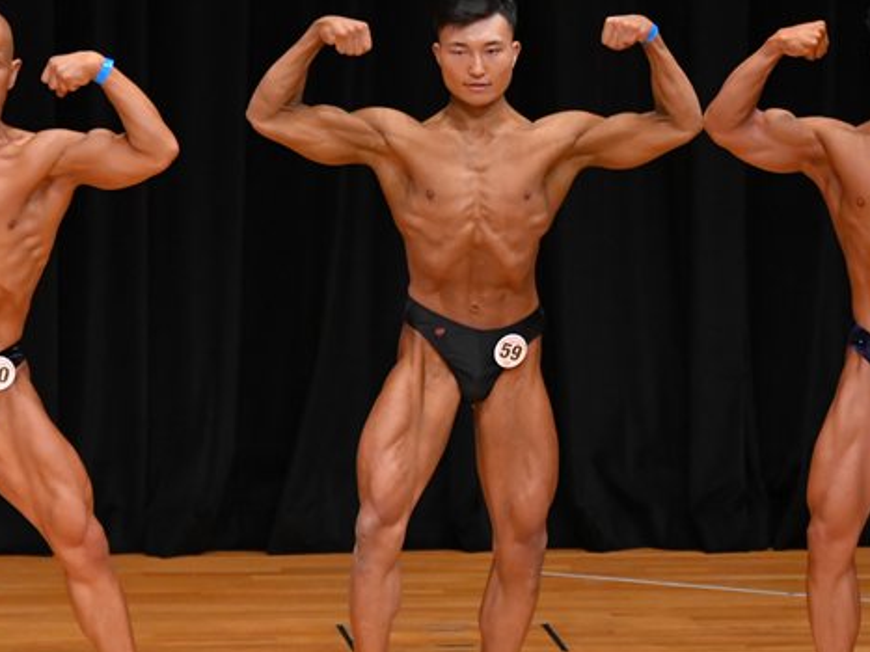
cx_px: 640
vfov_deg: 3.4
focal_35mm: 431
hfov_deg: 4.6
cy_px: 343
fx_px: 10829
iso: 3200
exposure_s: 1/400
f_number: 5.6
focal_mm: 180
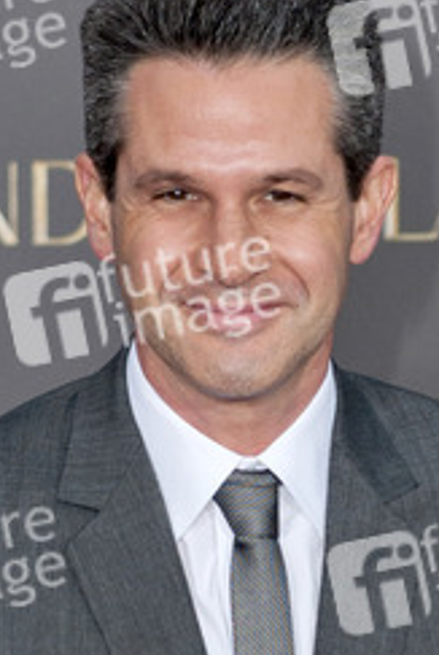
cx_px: 222
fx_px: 2094
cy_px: 437
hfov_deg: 12.0
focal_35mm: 115
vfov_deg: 17.7
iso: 400
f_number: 4
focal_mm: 70
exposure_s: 1/400
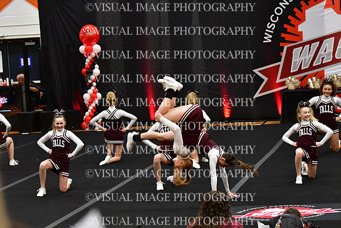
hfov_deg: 17.5
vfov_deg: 11.7
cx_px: 170
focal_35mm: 117
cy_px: 114
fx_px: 1108
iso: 4000
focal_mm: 78
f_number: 3.5
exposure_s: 1/500
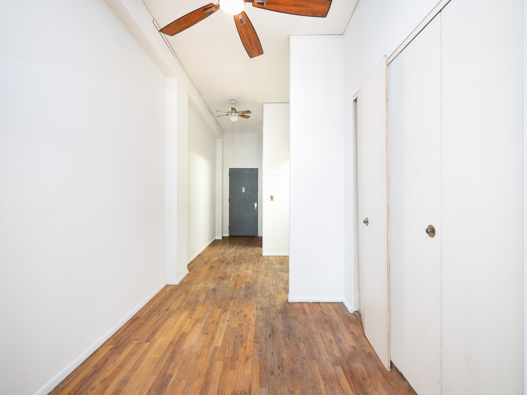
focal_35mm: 16
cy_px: 198
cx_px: 264
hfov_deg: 94.5
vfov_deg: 78.1
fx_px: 244
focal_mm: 8
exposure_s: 1/10
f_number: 4
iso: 125
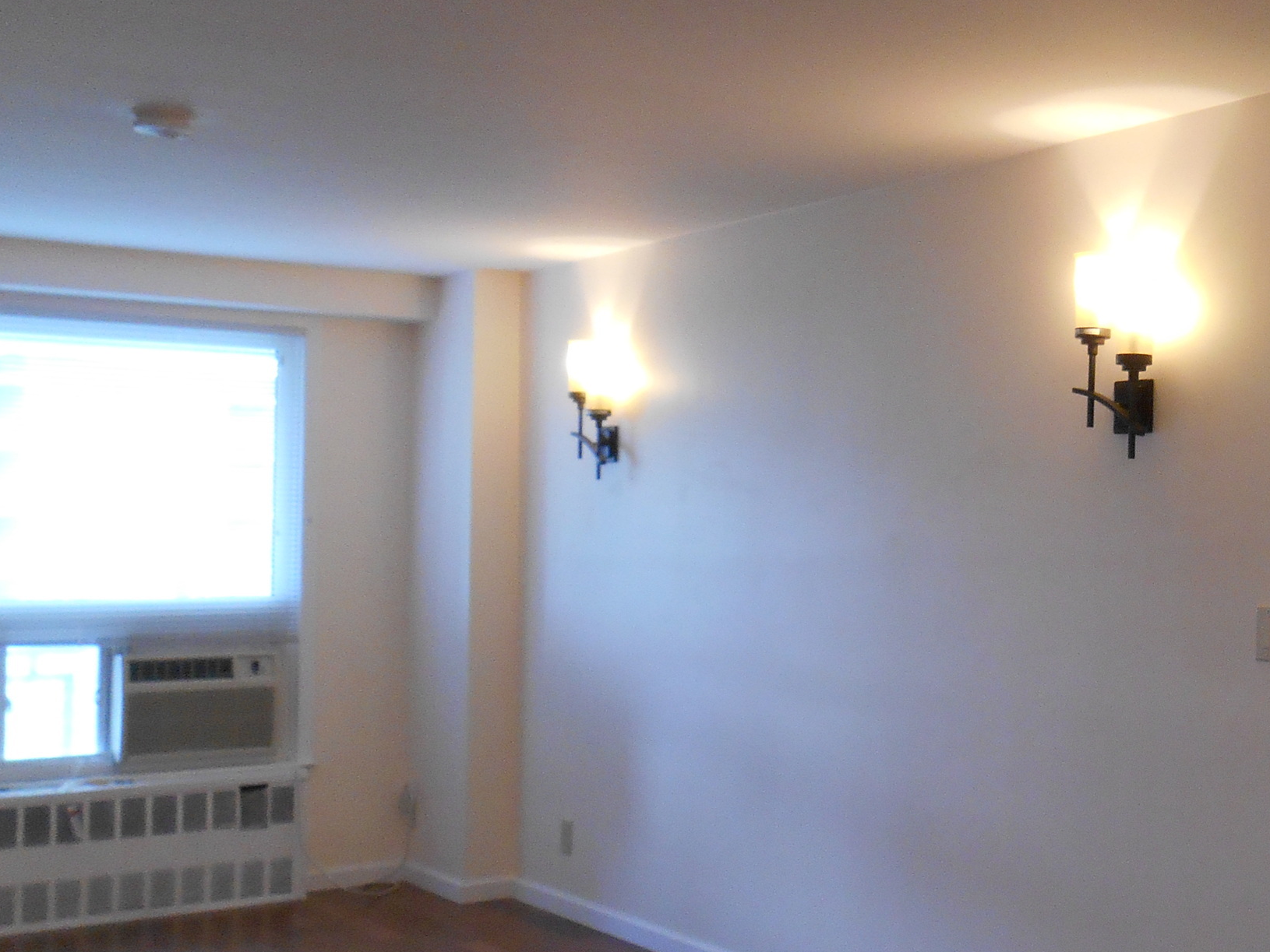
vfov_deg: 29.7
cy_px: 478
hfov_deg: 36.5
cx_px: 1140
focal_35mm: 49
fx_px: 1798
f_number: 3.4
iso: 250
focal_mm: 4.7
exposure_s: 1/30
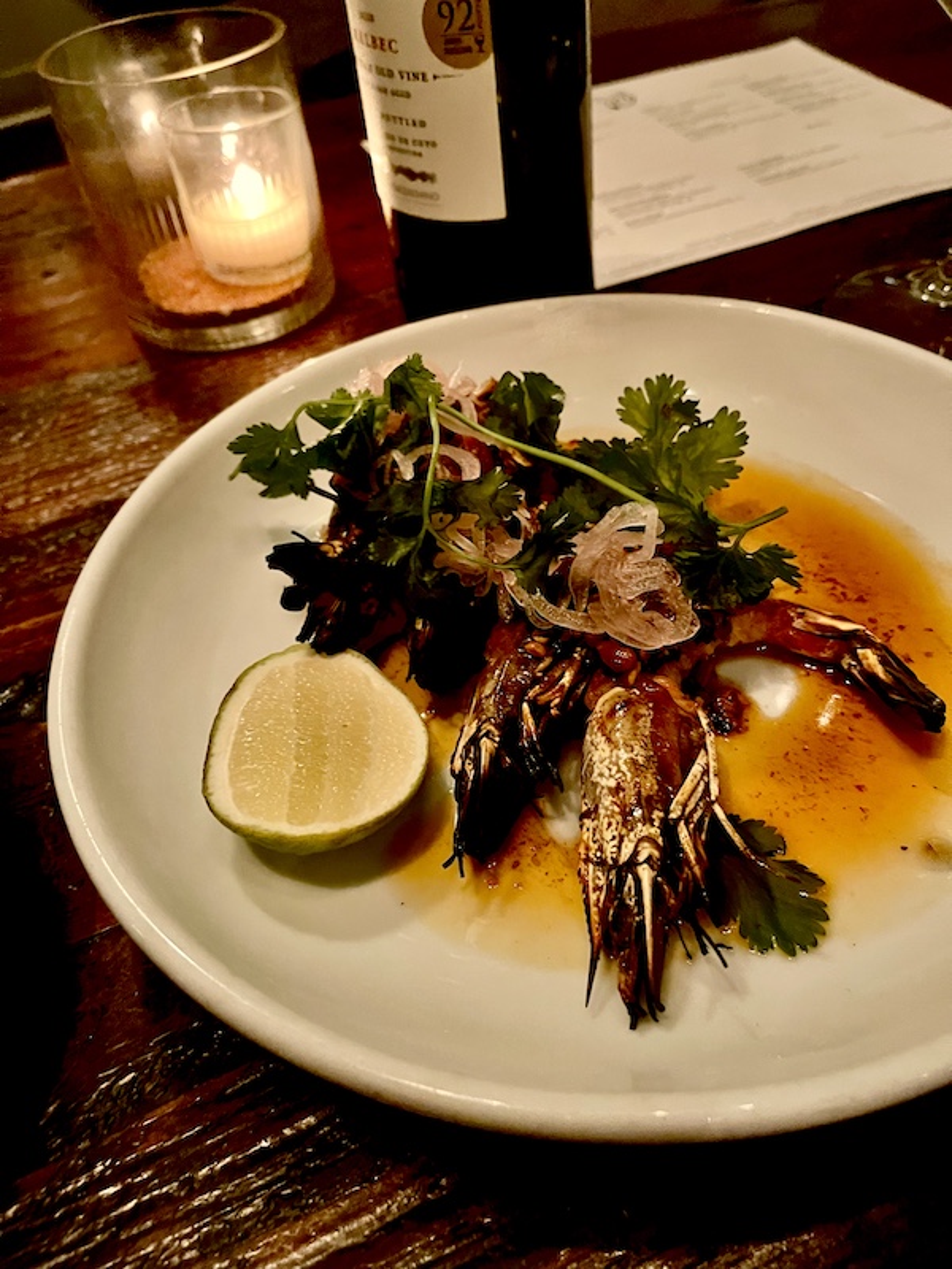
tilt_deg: -47.0
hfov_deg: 54.9
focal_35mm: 25
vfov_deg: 69.4
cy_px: 634
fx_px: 917
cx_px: 476
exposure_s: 1/30
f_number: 1.6
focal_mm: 5.1
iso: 1000
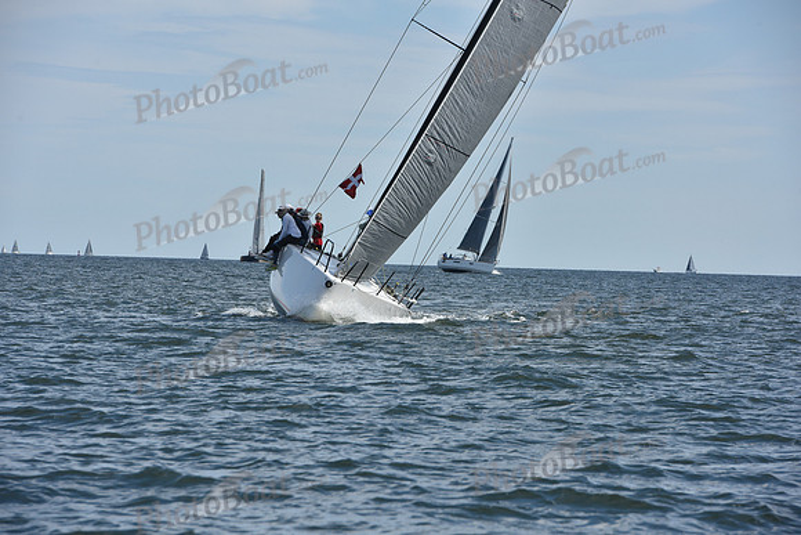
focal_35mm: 200
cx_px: 400
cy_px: 268
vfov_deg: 6.9
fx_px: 4451
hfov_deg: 10.3
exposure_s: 1/1000
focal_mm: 200
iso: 320
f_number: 10
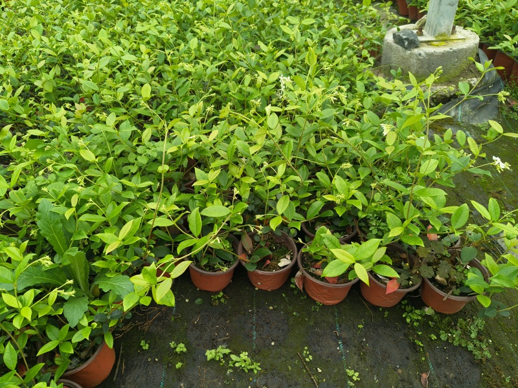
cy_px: 194
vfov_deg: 53.1
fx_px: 389
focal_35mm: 26
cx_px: 259
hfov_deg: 67.3
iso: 80
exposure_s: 1/138
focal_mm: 4.84
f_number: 1.8
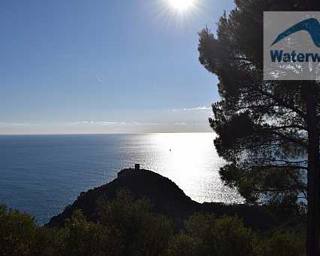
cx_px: 180
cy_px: 128
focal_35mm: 34
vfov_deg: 43.3
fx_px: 322
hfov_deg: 52.7
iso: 200
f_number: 10
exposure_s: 1/2500
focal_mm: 20
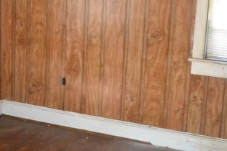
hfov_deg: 30.0
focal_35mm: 67
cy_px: 44
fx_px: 422
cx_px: 90
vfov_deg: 20.2
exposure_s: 1/60
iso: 3200
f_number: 3.8
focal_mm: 22
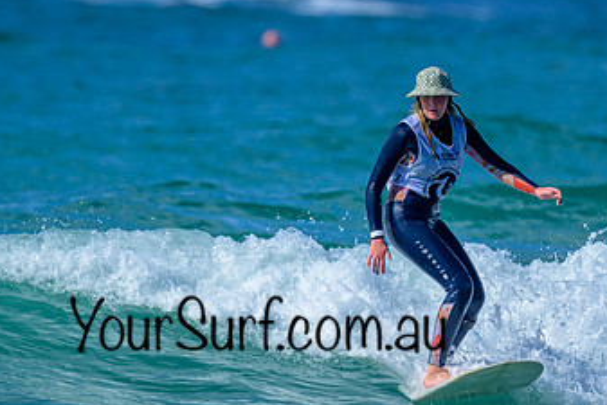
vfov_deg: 0.7
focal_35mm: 1892
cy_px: 274
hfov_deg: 1.1
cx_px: 390
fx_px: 31913
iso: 180
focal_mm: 800
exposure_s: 1/2000
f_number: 6.3
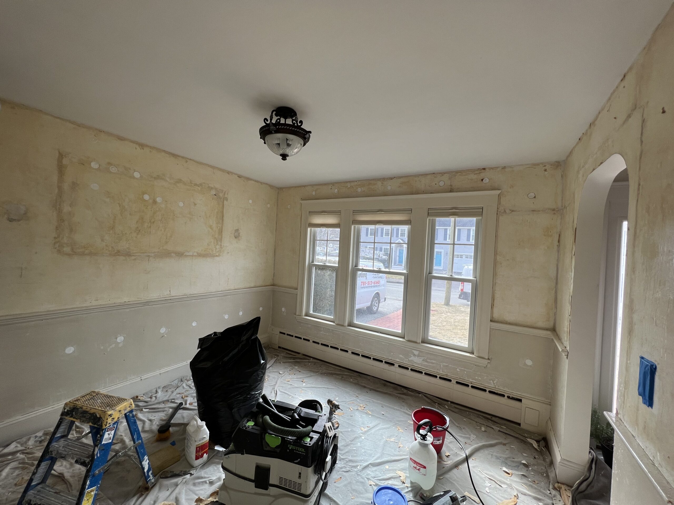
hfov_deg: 106.2
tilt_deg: -0.8
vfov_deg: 89.9
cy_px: 252
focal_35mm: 13
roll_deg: -2.7
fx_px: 253
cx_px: 337
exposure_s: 1/99
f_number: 1.8
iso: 32
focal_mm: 1.57
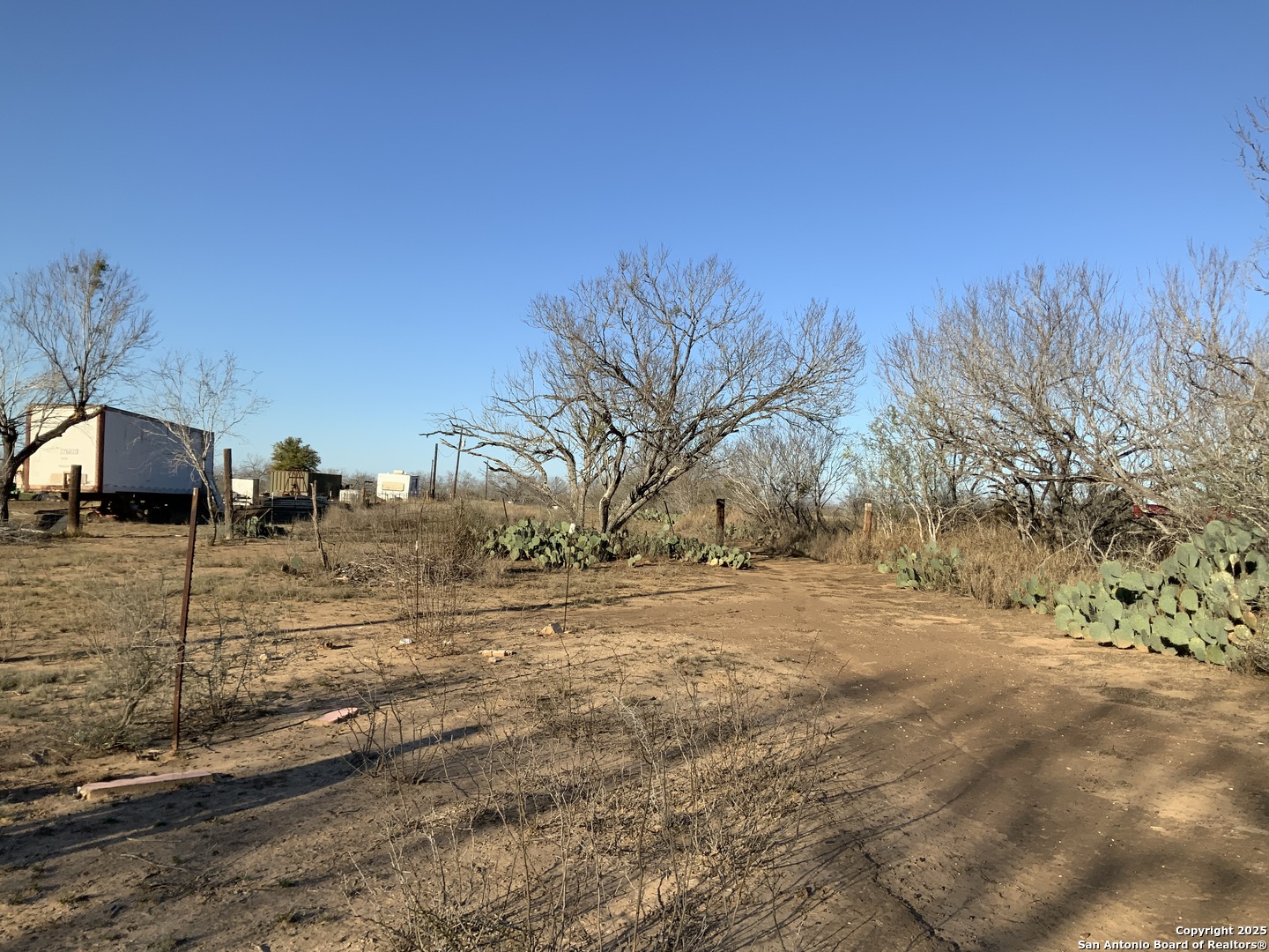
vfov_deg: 48.2
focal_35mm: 29
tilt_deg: +6.0
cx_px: 634
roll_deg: -0.1
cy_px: 476
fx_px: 1063
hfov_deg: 61.7
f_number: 1.8
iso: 16
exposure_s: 1/1786
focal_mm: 3
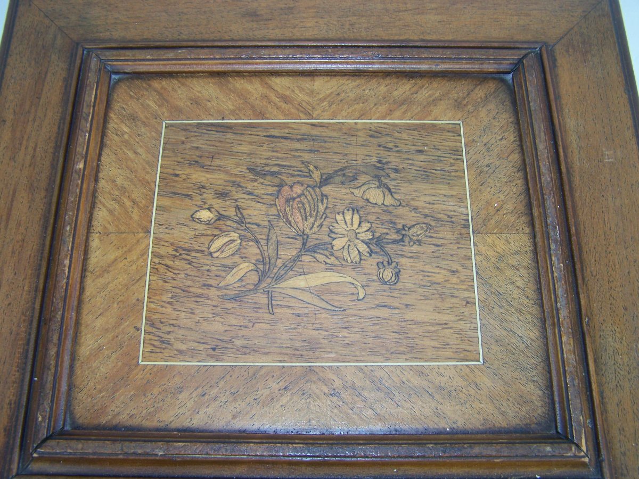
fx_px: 701
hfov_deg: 49.0
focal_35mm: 38
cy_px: 240
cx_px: 320
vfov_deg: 37.7
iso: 80
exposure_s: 1/60
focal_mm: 6.3
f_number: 2.8
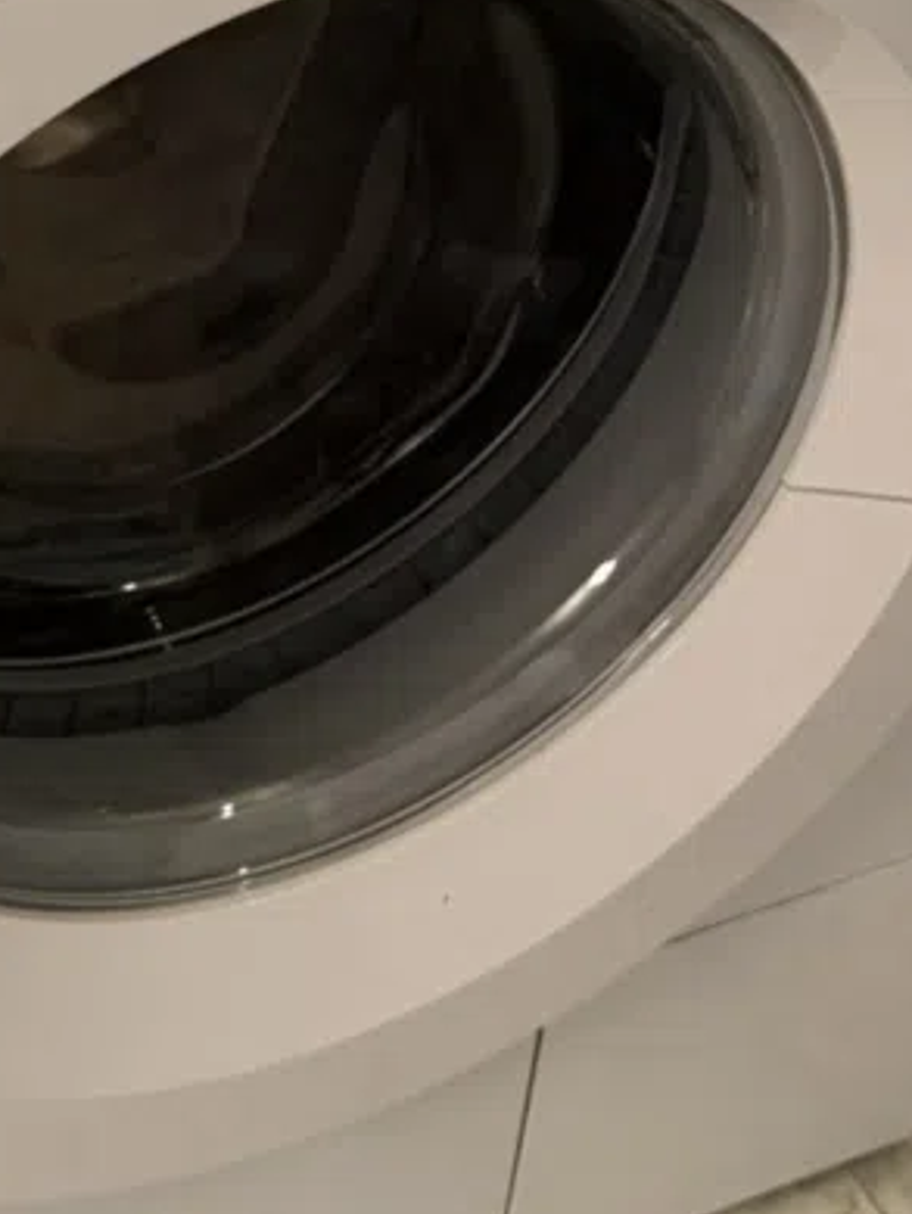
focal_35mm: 84
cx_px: 156
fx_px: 2948
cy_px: 111
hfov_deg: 17.4
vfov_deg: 22.7
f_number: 1.78
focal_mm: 6.76
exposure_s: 1/50
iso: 400
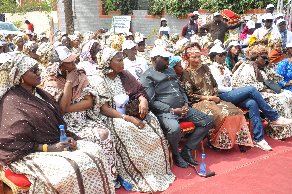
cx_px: 146
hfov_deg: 49.6
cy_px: 97
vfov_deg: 34.1
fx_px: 316
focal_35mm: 39
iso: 400
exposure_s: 1/400
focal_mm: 26
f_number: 10
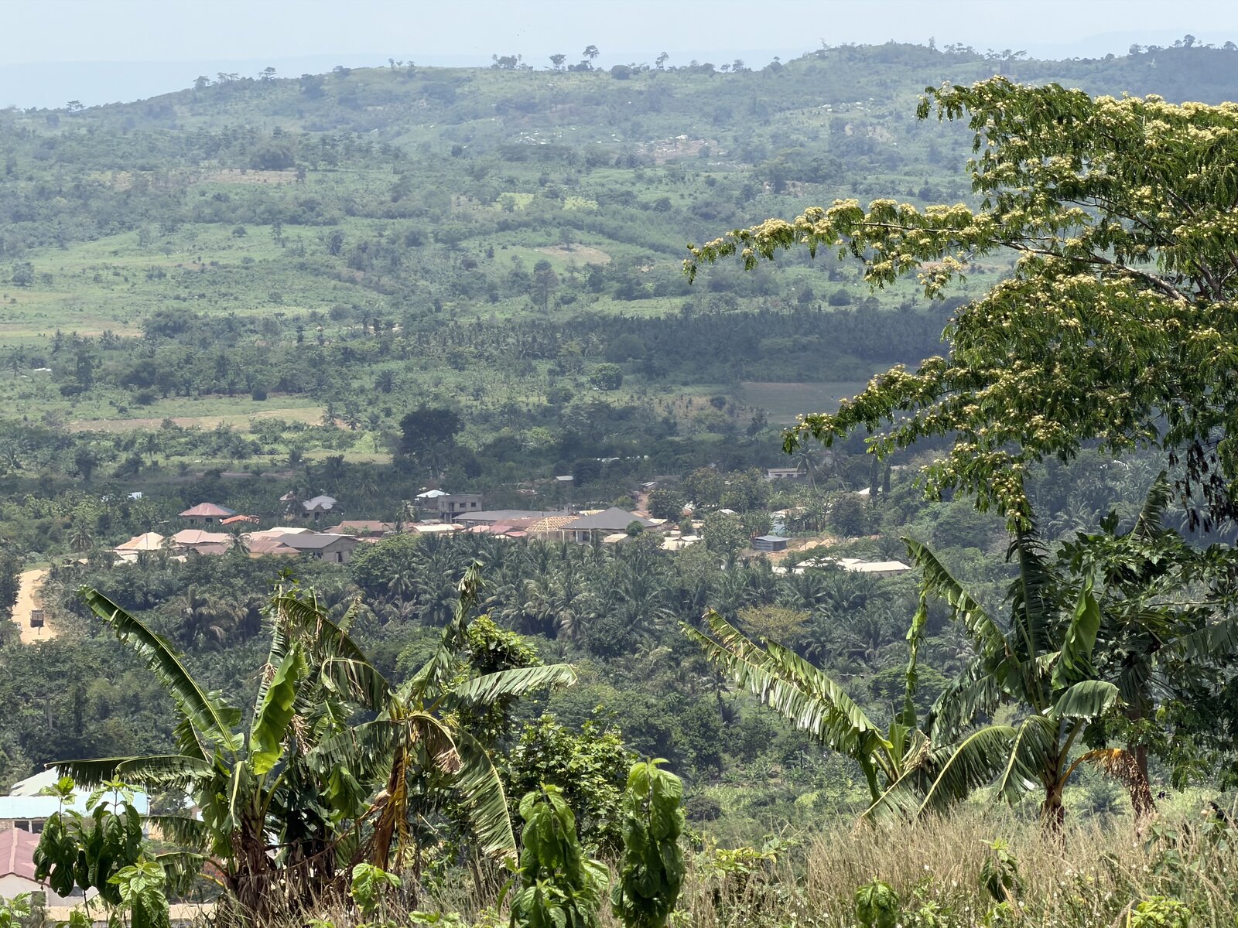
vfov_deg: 7.4
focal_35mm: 200
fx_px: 7153
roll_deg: -1.1
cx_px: 619
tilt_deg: -2.5
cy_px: 464
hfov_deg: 9.9
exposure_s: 1/639
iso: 32
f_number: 2.8
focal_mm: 16.89
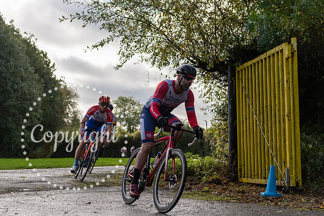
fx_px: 630
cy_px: 108
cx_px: 162
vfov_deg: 19.5
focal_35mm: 70
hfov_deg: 28.8
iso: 200
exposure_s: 1/1250
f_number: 4
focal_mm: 70
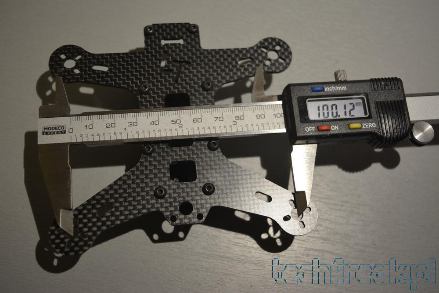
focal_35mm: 44
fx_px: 530
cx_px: 220
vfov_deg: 30.9
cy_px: 146
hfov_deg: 45.0
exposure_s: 1/80
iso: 400
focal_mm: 29
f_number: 4.5
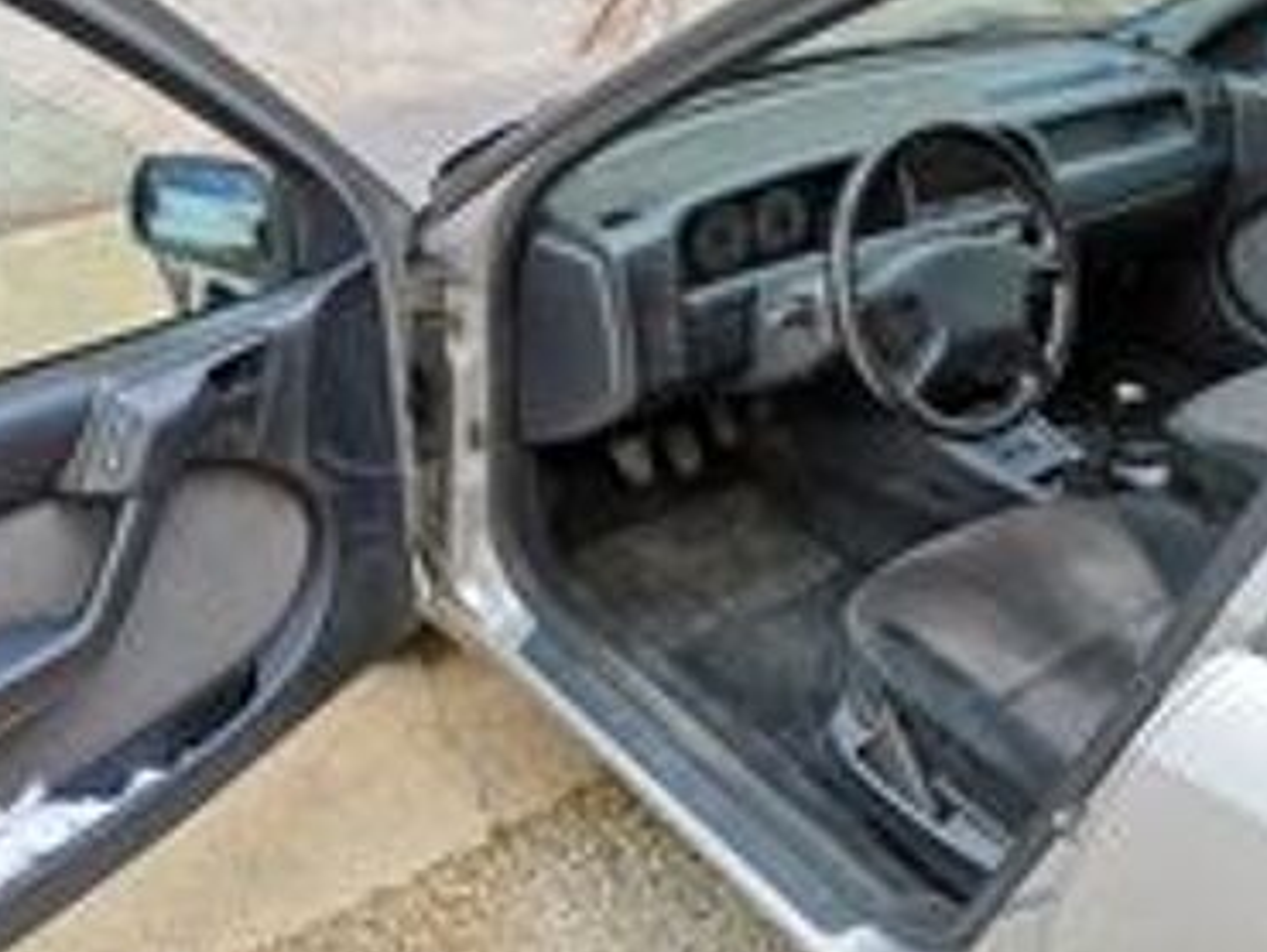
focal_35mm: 35
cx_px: 503
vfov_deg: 40.7
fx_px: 1282
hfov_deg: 52.2
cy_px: 418
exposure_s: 1/149
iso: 50
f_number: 1.8
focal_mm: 5.58
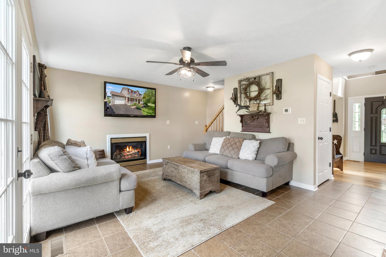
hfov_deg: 96.7
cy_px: 128
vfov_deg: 73.7
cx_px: 193
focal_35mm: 16
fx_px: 172
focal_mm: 16
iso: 640
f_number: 8
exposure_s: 1/10
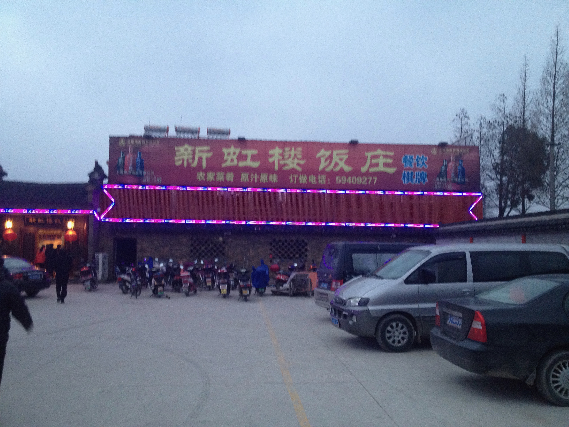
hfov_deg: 52.6
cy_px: 214
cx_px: 284
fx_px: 575
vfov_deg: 40.7
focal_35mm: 35
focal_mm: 4.28
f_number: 2.4
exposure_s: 1/20
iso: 250
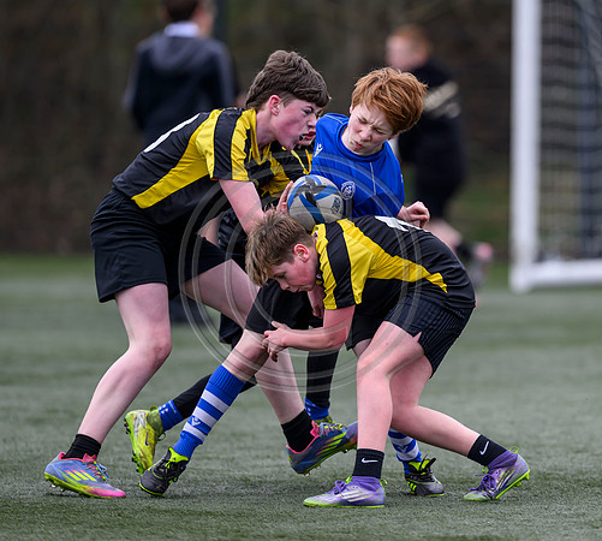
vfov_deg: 3.0
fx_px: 10237
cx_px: 387
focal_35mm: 547
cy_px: 244
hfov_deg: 3.4
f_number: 3.5
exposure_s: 1/1250
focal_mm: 400
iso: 500
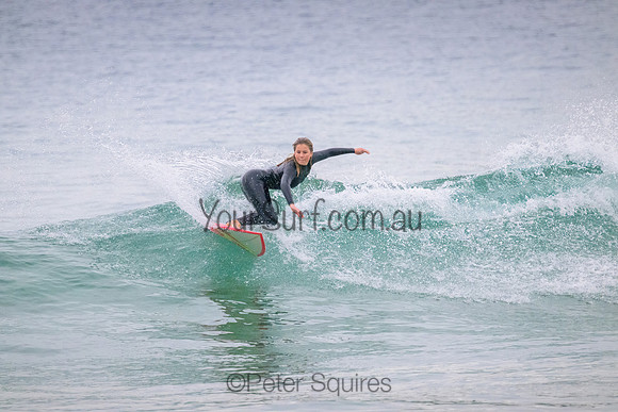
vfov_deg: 1.7
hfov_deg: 2.6
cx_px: 309
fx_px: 13736
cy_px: 206
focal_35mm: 800
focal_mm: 800
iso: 8000
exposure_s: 1/1250
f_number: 11
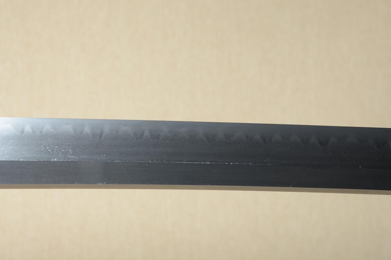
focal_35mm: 99
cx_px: 196
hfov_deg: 20.6
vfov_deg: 13.8
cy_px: 130
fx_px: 1074
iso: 400
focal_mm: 66
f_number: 11
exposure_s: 1/2
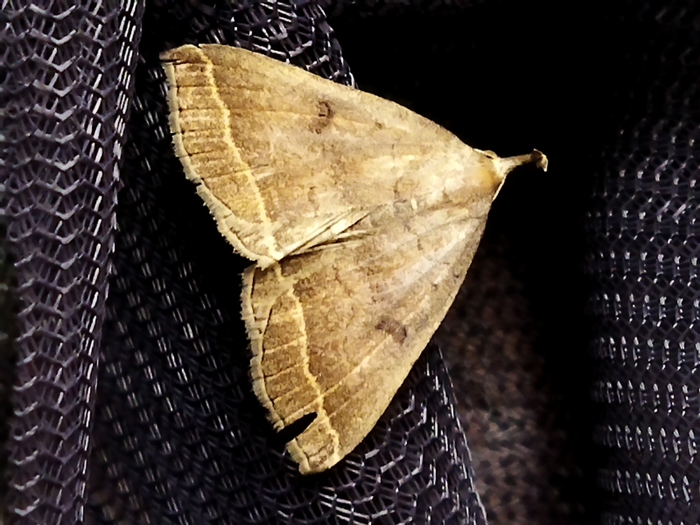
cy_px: 262
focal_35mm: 27
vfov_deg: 51.4
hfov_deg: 65.3
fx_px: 546
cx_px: 350
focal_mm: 4.71
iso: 447
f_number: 1.79
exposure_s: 1/50
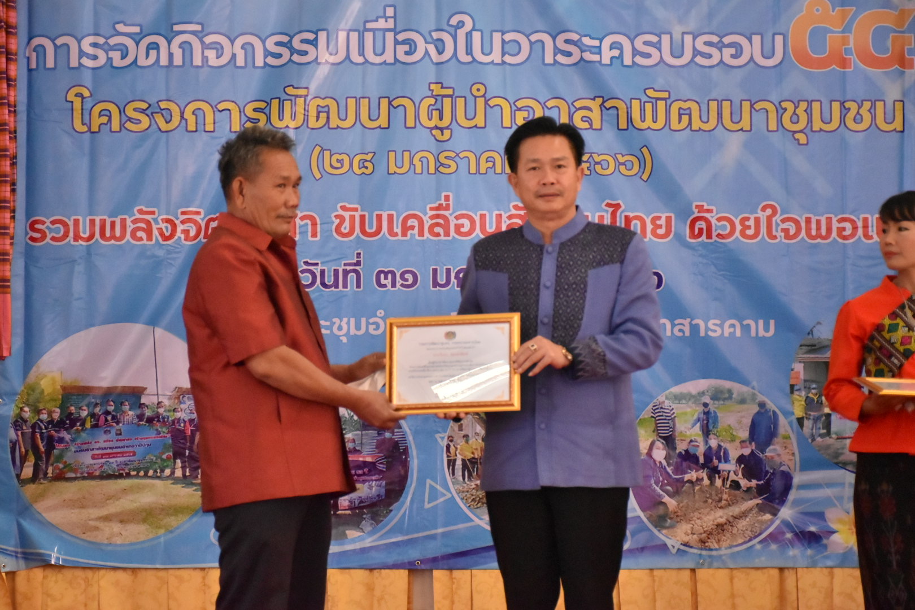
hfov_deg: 19.5
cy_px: 305
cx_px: 458
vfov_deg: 13.0
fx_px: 2669
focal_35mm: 105
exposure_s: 1/400
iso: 4000
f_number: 5
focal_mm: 70
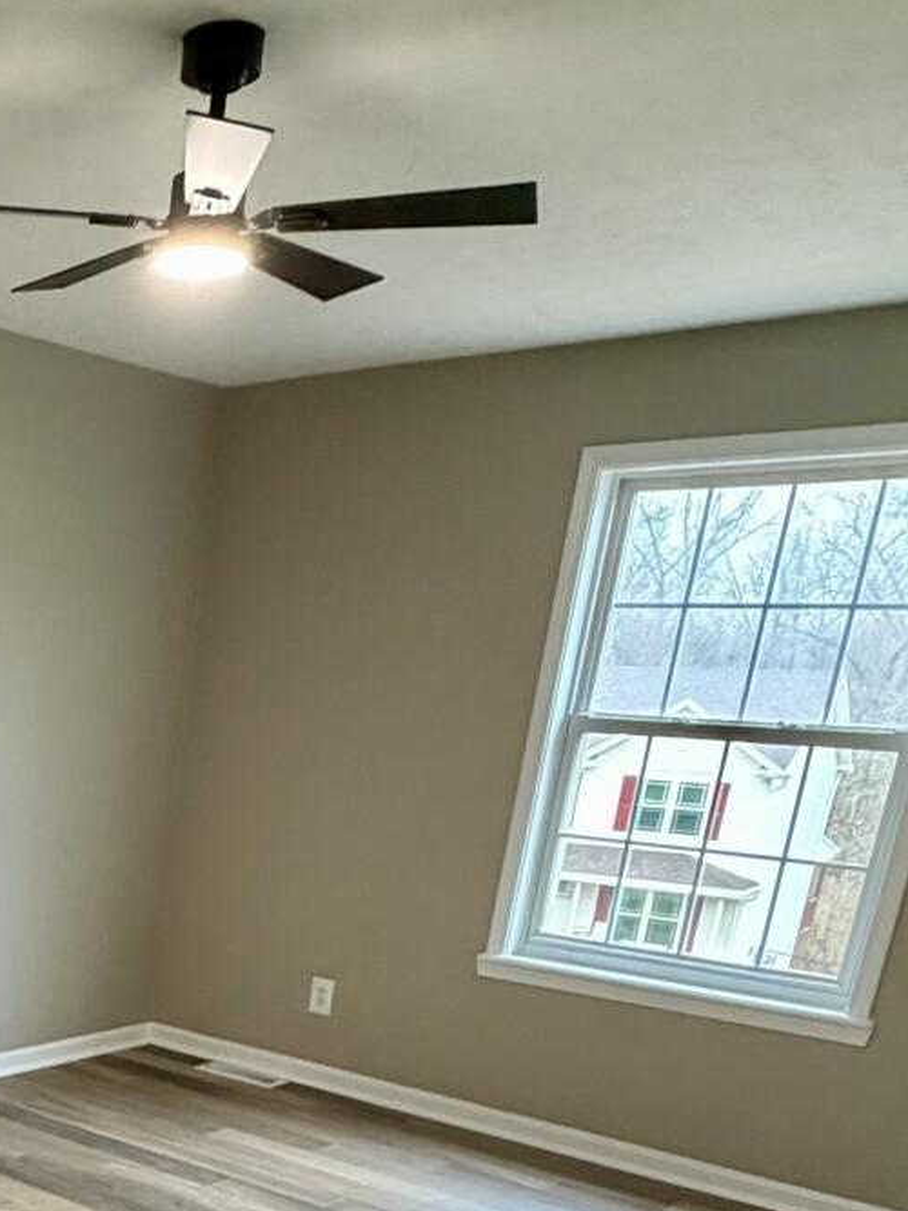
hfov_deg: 29.7
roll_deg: -3.3
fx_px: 1469
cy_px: 1173
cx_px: -169
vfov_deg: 40.1
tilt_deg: -18.2
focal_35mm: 42
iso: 640
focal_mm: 2.22
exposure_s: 1/60
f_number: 2.2
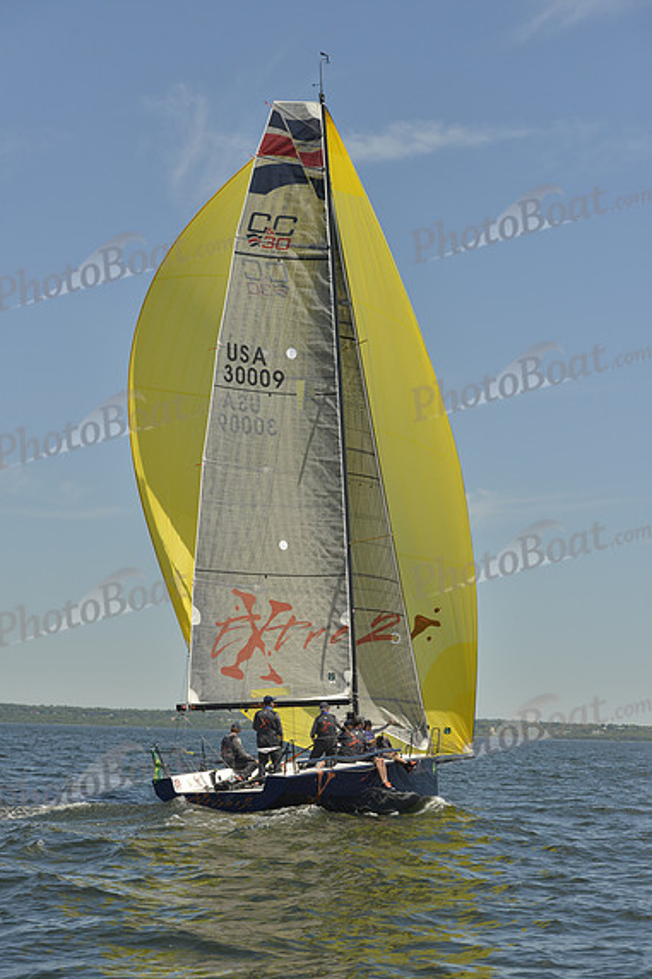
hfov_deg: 19.2
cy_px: 491
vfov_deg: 28.5
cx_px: 323
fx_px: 1930
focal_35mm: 71
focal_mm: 70
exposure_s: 1/1600
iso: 280
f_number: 8
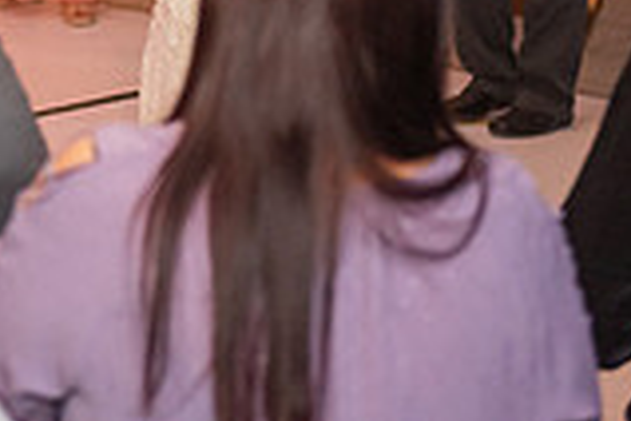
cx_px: -167
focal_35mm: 219
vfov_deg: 6.2
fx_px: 3838
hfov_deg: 9.3
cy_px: -308
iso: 1000
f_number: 2.8
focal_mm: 60
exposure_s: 1/160
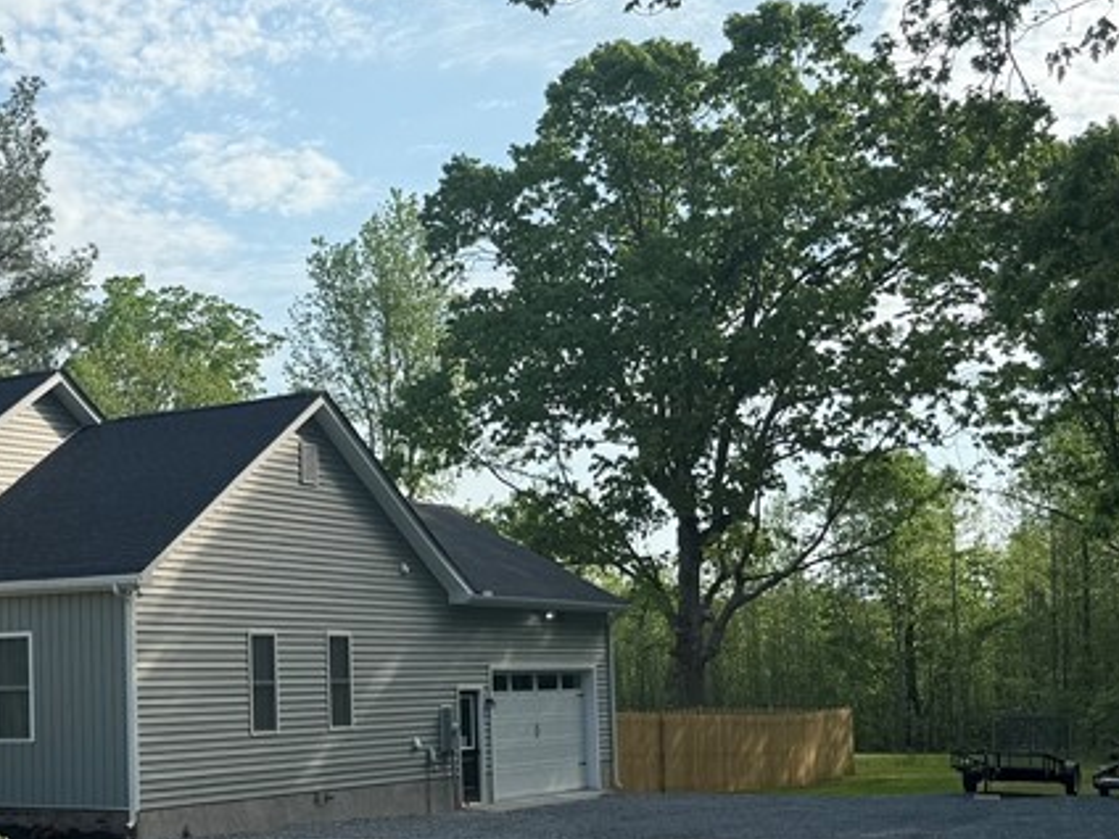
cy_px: 557
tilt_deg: +4.5
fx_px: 1875
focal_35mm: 58
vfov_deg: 25.1
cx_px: 100
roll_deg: +1.0
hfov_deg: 31.6
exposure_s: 1/3425
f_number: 1.78
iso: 80
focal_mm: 6.76
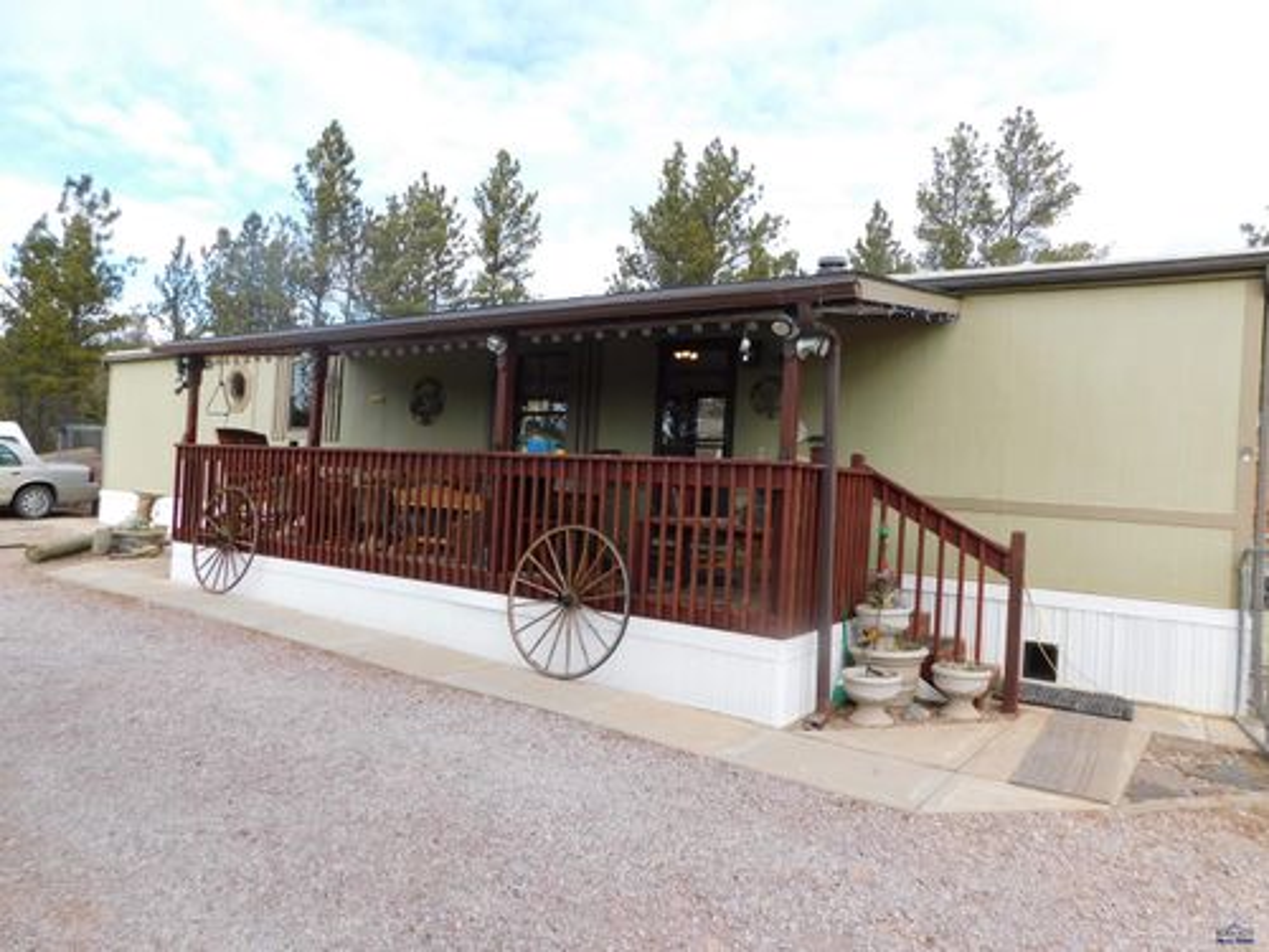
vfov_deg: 58.9
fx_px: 843
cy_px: 476
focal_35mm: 23
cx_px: 634
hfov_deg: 73.9
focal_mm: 4
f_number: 3
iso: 125
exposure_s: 1/640
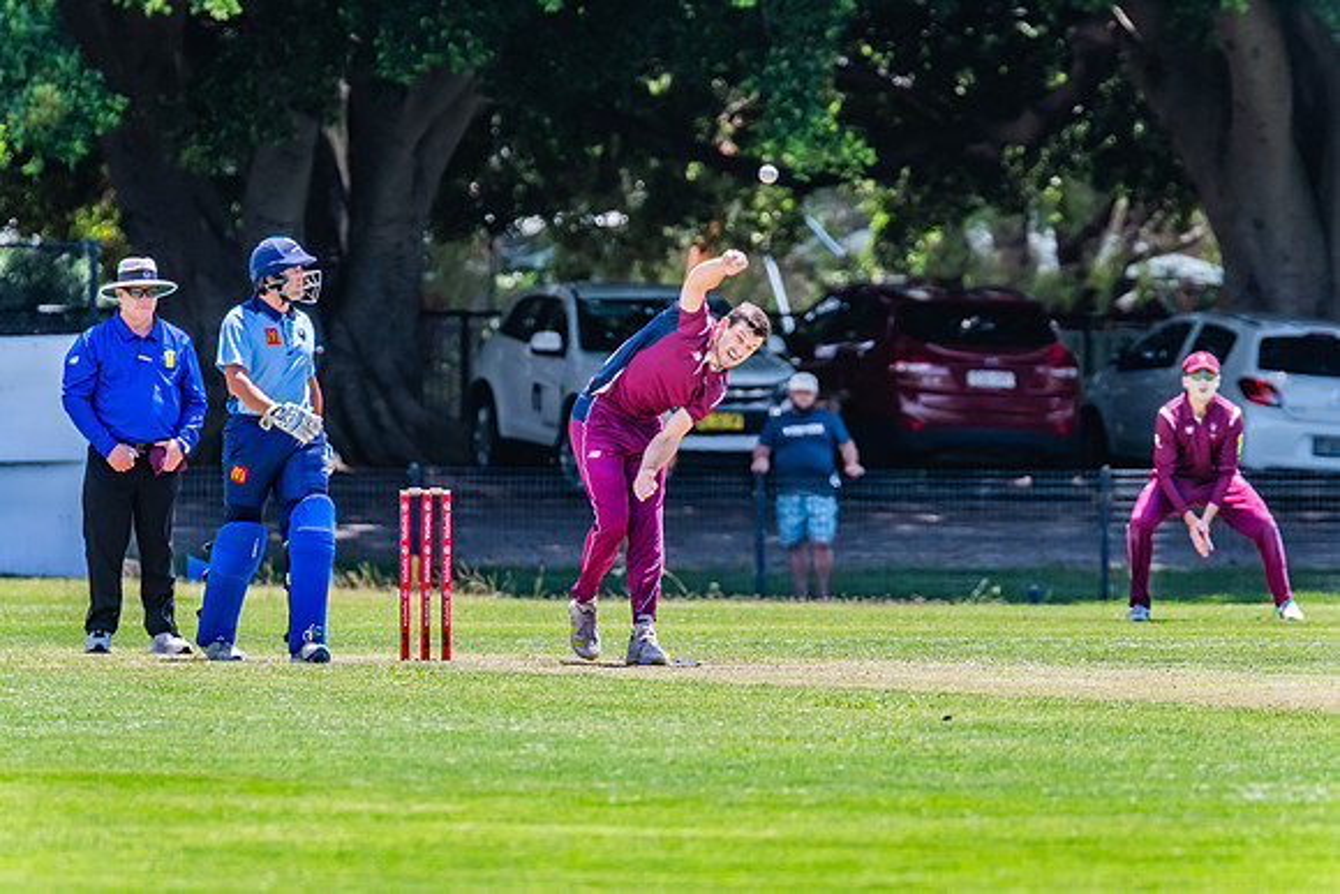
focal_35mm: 552
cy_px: 447
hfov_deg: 3.7
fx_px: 20556
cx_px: 670
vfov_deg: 2.5
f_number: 8
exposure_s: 1/1250
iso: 800
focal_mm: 550
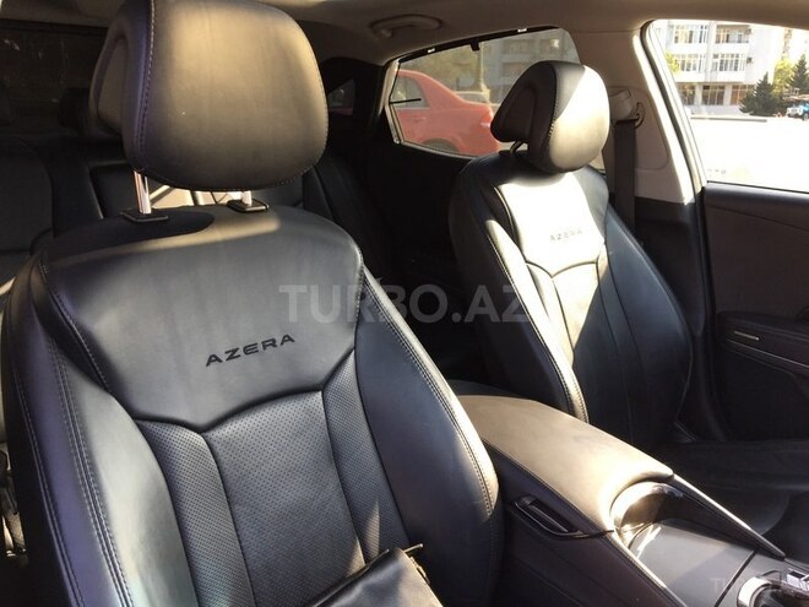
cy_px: 304
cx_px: 404
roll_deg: +0.7
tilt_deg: -17.3
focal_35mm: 29
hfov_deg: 61.7
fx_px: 678
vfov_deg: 48.2
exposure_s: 1/100
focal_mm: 4.15
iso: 25
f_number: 2.2
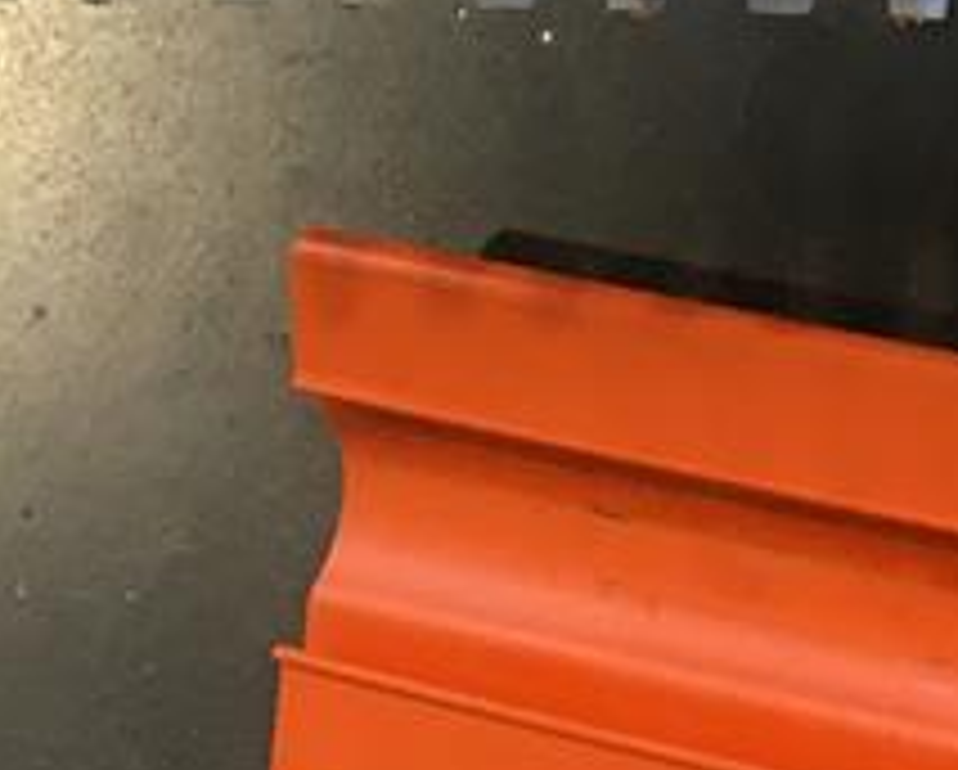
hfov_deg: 10.7
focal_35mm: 166
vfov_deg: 9.0
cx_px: 1858
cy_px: -545
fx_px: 4713
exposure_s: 1/33
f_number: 2.2
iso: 50
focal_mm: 4.15
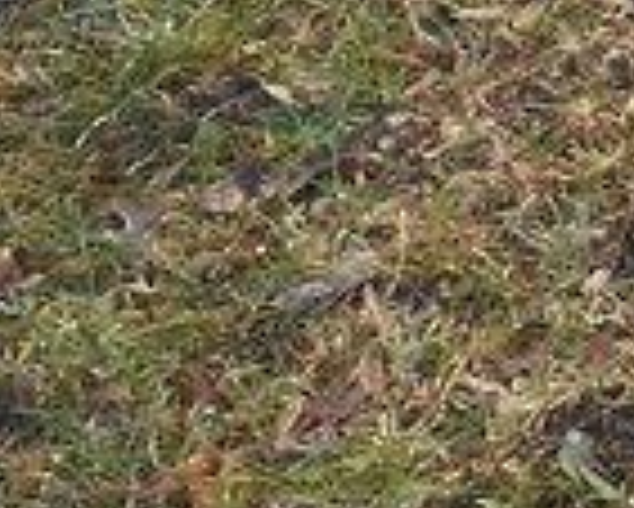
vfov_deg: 8.4
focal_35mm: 184
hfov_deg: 8.4
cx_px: 2046
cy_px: 27
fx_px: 3455
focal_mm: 4.7
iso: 80
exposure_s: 1/160
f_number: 3.4
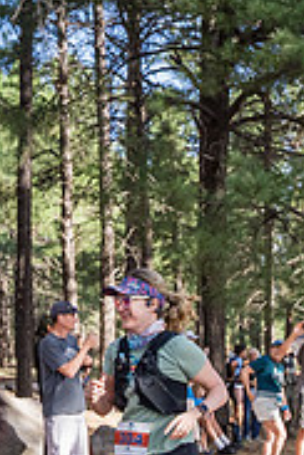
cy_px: 459
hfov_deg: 16.3
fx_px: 963
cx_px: 466
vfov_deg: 25.3
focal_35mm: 76
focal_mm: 24
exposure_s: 1/1250
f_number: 3.2
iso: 500
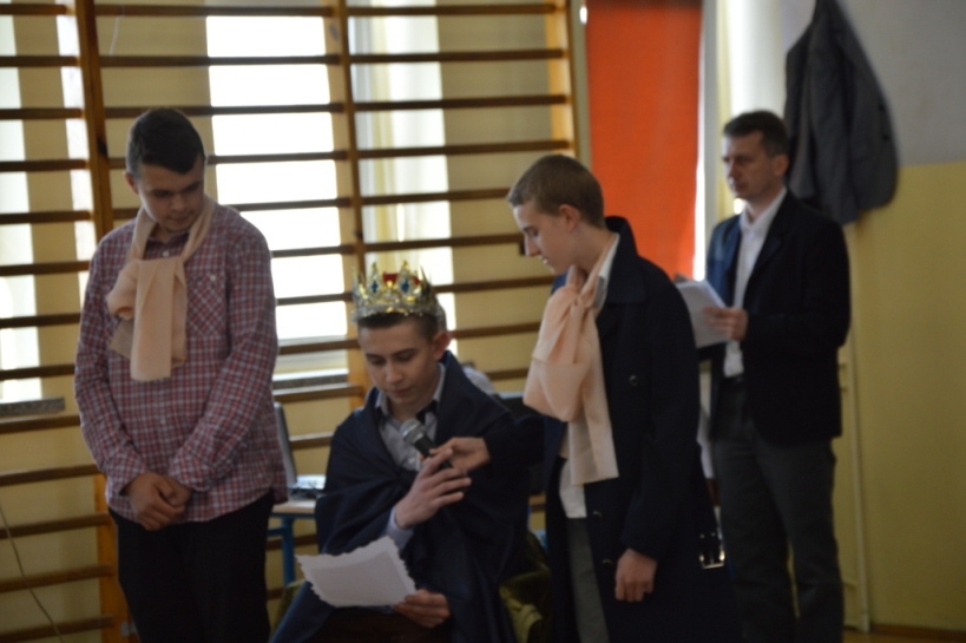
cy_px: 322
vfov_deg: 11.4
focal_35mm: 120
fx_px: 3218
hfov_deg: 17.1
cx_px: 483
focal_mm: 80
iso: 400
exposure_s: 1/80
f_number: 5.3
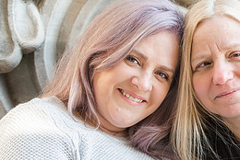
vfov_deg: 8.8
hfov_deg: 13.0
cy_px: 64
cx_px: 226
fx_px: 1041
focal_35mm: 156
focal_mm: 70
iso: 400
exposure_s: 1/320
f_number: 4
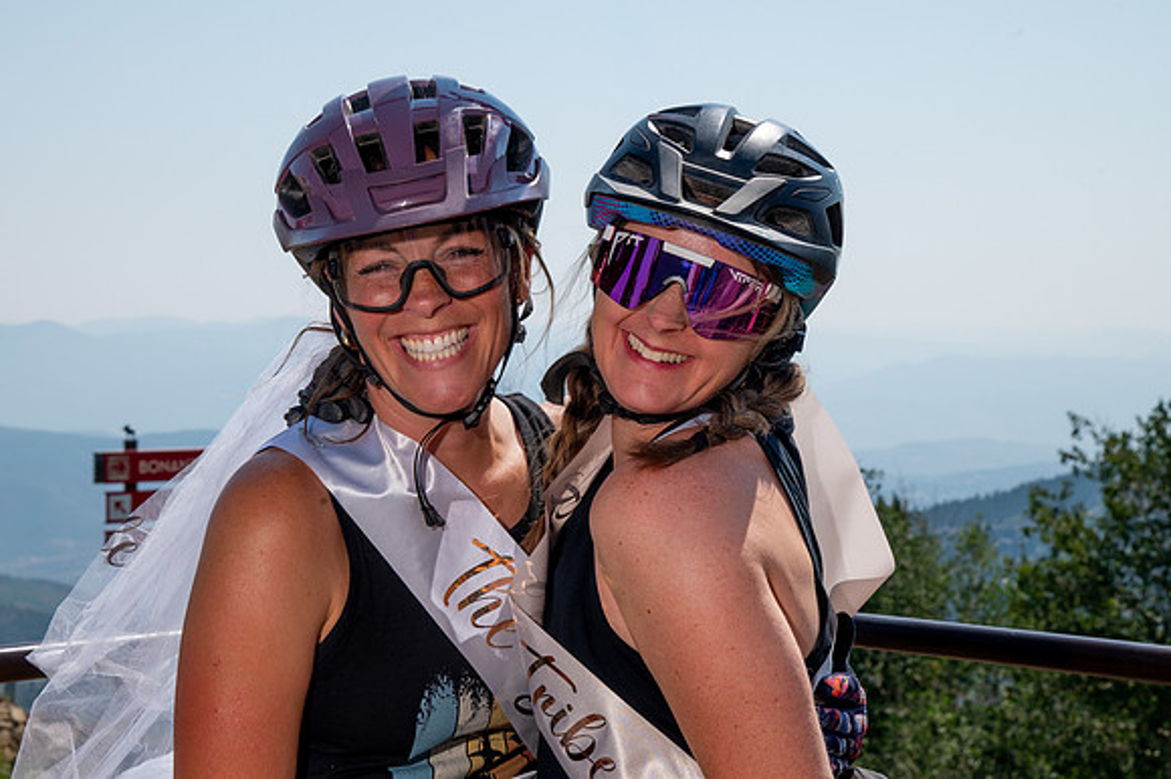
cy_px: 392
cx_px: 472
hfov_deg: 24.5
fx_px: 2687
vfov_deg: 16.5
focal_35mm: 83
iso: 200
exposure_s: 1/500
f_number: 13
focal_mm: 66
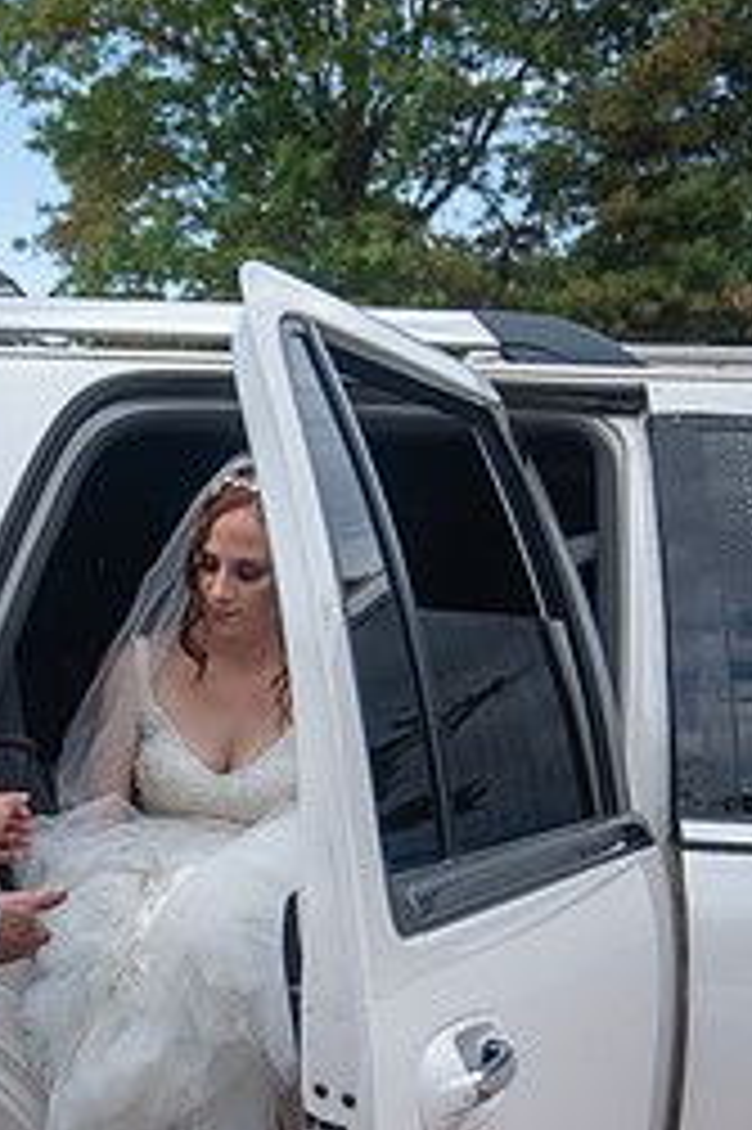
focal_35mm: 52
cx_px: 97
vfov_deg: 37.0
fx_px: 1631
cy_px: 887
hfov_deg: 25.3
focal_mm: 29
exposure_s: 1/1250
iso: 400
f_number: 4
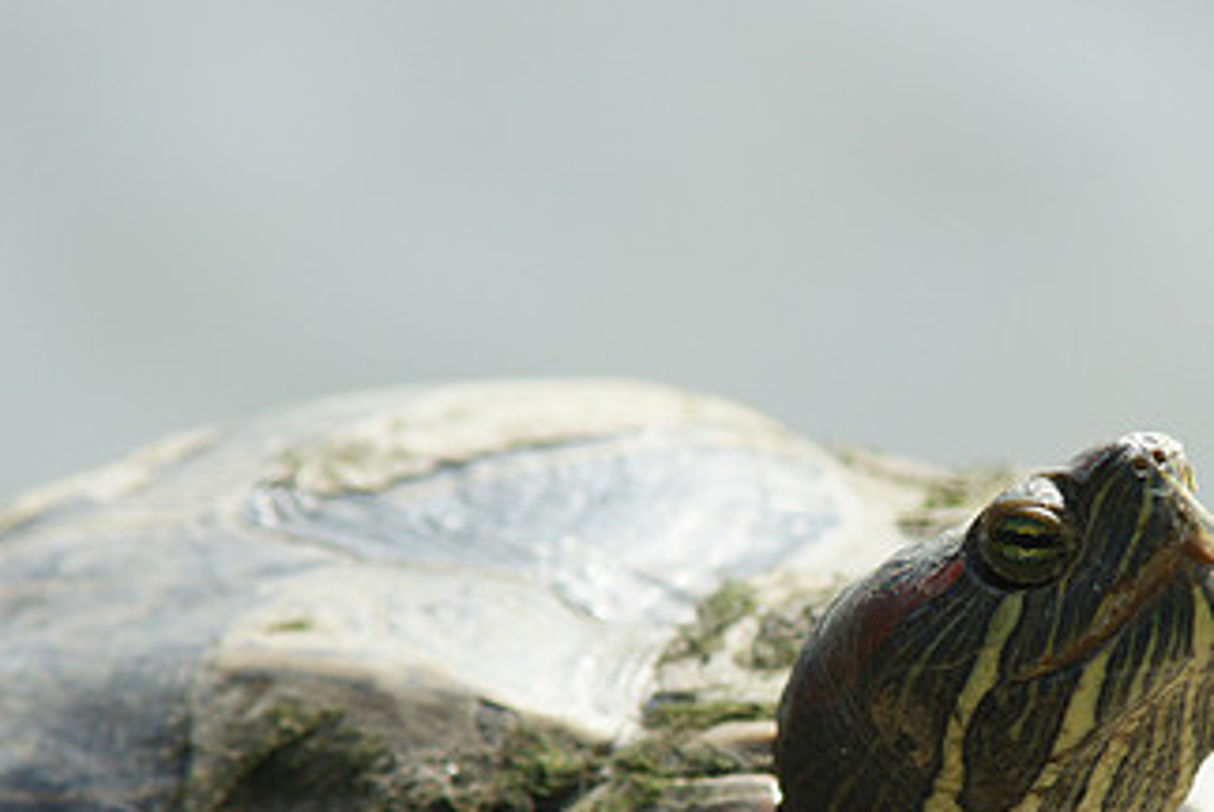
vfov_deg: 2.4
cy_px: 690
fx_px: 19070
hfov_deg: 3.6
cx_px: 1004
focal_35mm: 565
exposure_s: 1/320
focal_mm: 210
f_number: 8
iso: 320
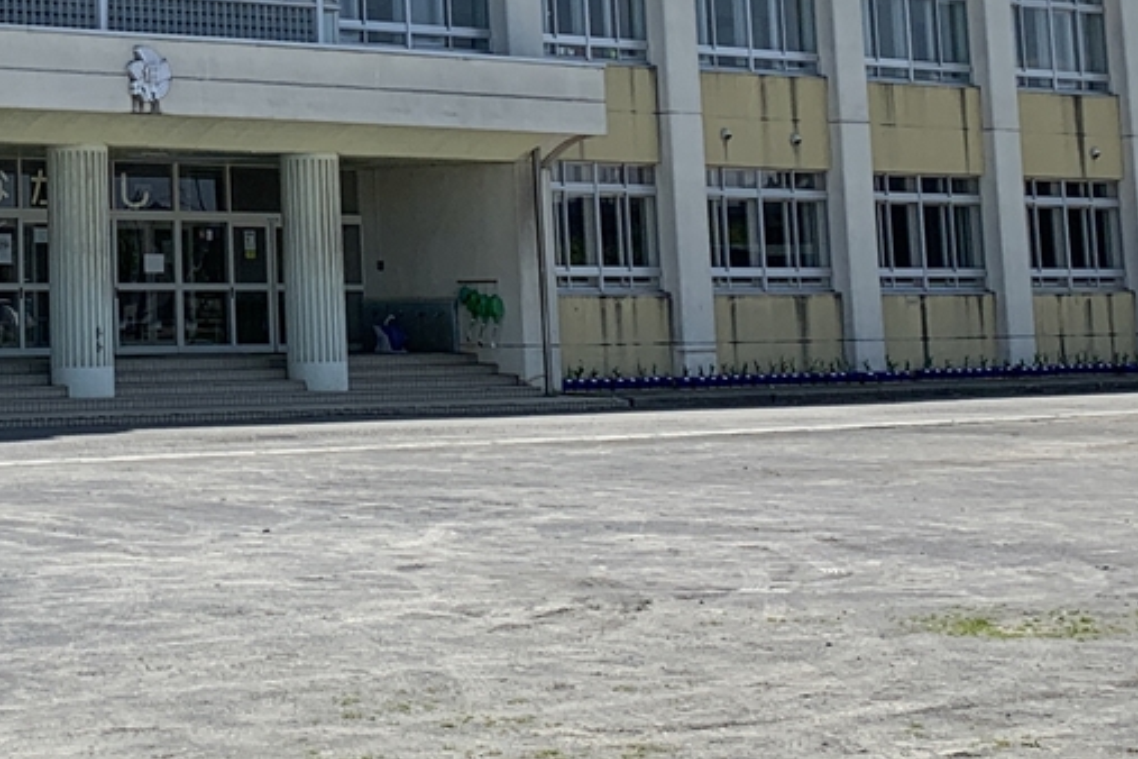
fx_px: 2718
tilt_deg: +7.9
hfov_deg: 22.3
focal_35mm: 86
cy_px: -141
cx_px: -116
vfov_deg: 15.3
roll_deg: -0.2
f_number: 1.8
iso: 25
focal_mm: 4.25
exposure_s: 1/2833
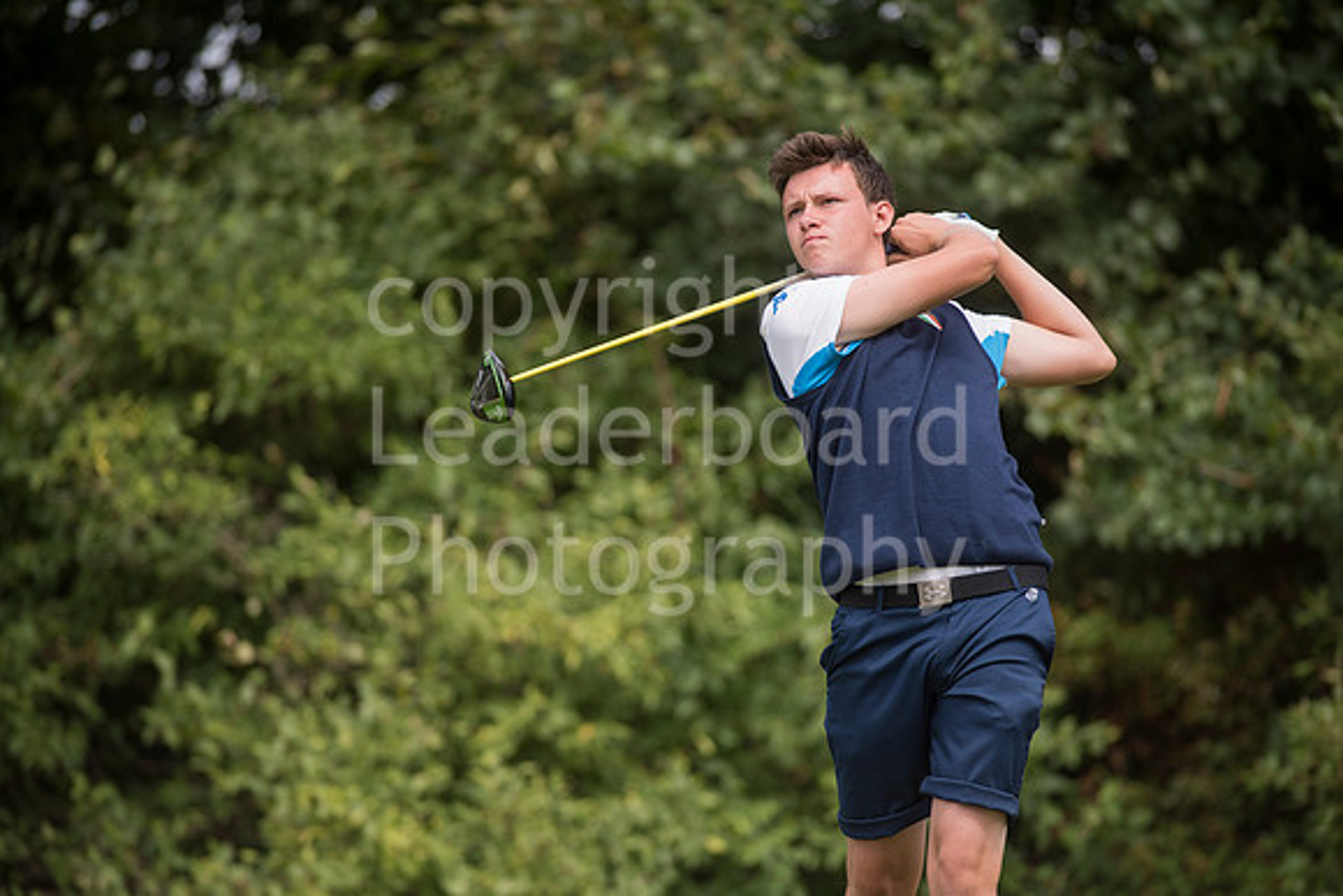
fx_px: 11194
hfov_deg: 6.9
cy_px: 448
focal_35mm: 300
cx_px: 672
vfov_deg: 4.6
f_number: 4
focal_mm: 300
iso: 400
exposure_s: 1/4000
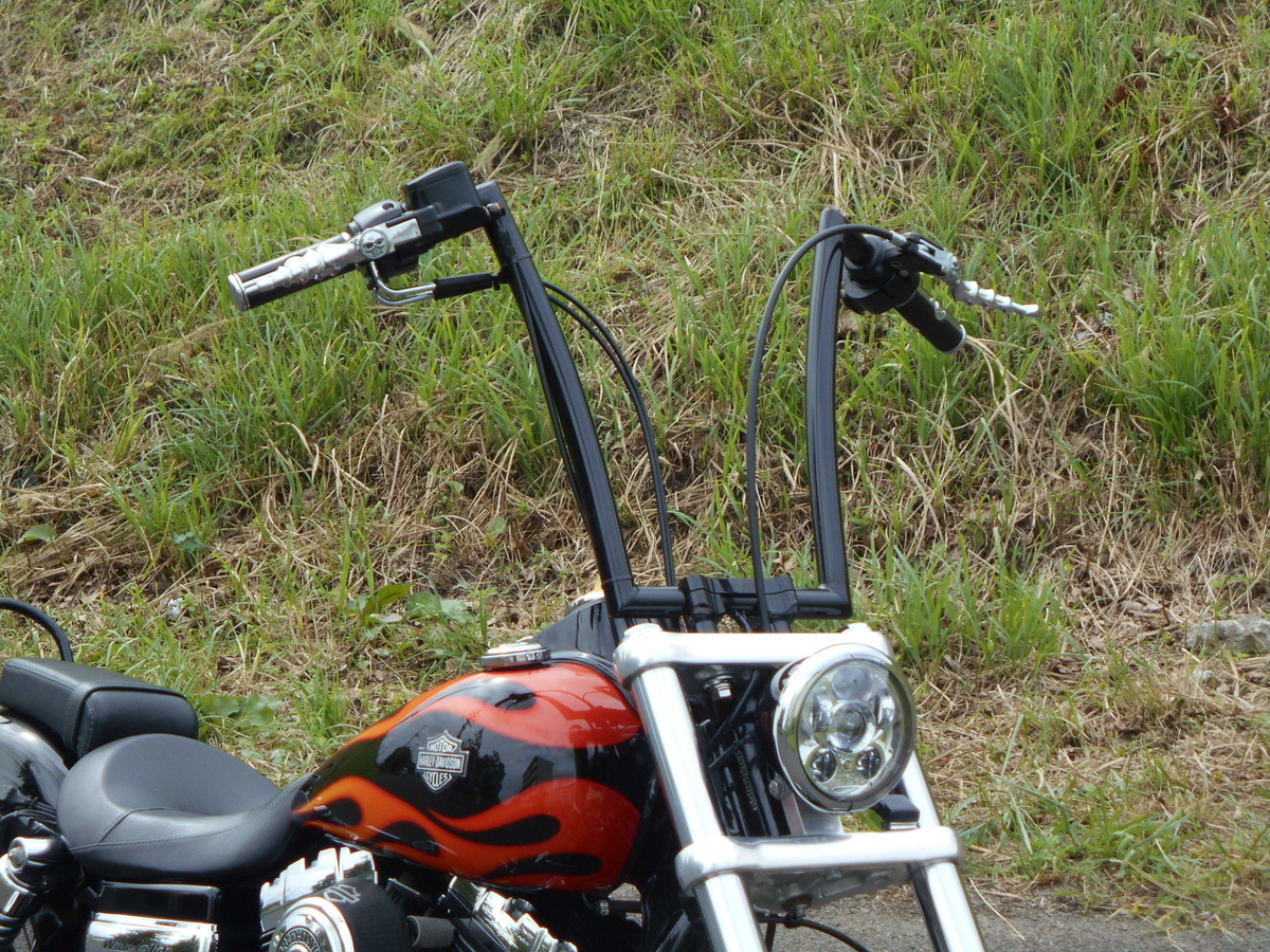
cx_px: 635
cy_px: 476
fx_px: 3155
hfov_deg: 22.8
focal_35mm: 86
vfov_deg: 17.2
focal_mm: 15.4
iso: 125
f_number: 6.3
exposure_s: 1/250
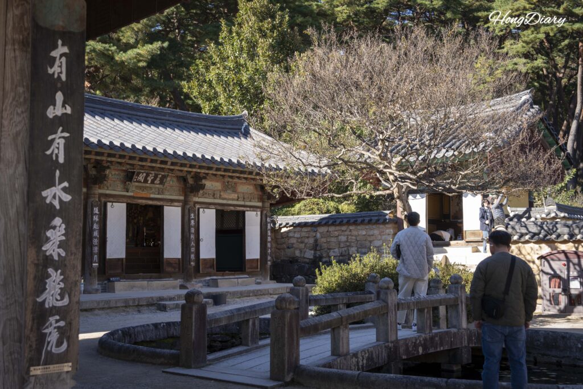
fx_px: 729
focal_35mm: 45
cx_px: 292
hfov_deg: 43.6
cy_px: 194
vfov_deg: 29.9
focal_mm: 45
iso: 160
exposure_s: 1/160
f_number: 5.6
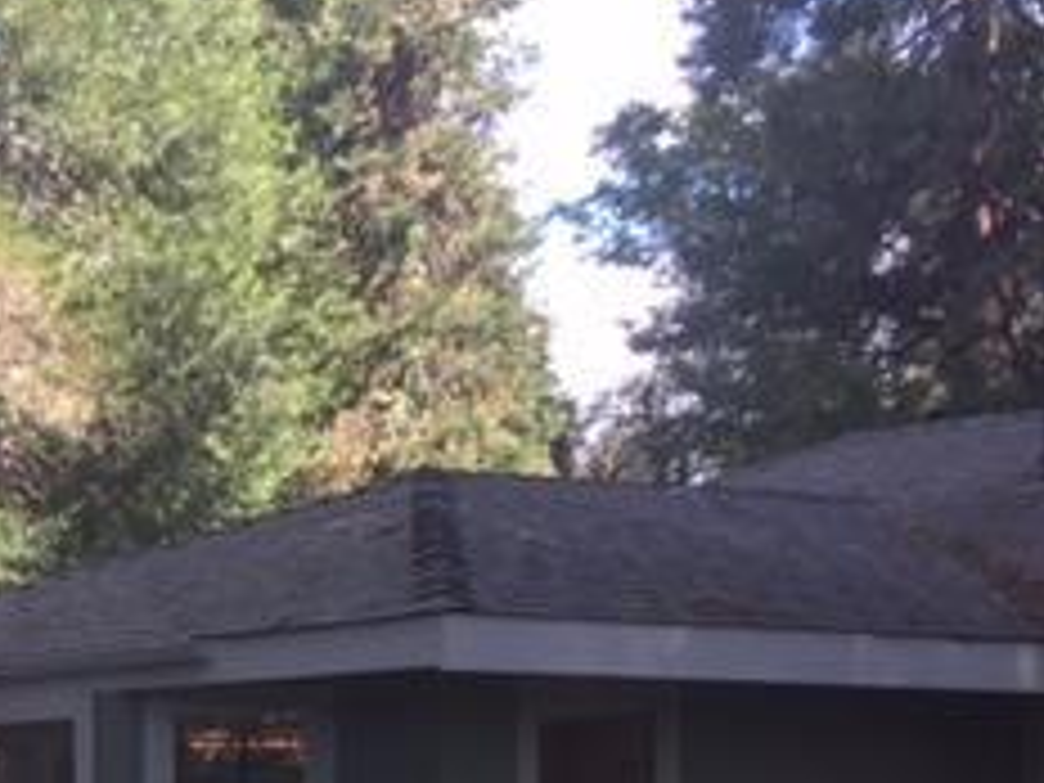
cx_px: -315
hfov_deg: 22.0
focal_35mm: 80
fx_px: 2413
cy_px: 796
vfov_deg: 17.9
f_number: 2.2
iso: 32
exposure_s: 1/275
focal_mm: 4.15
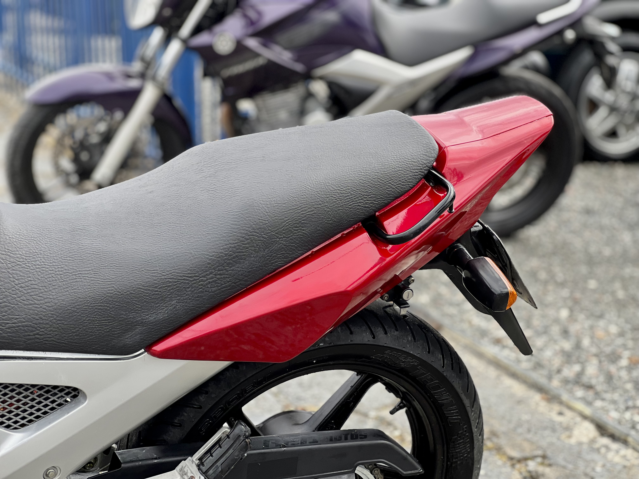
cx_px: 320
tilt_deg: -15.0
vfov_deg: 19.1
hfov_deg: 25.3
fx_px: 1421
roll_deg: -0.5
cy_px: 240
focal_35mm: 77
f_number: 2.8
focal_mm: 9
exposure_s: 1/121
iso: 50
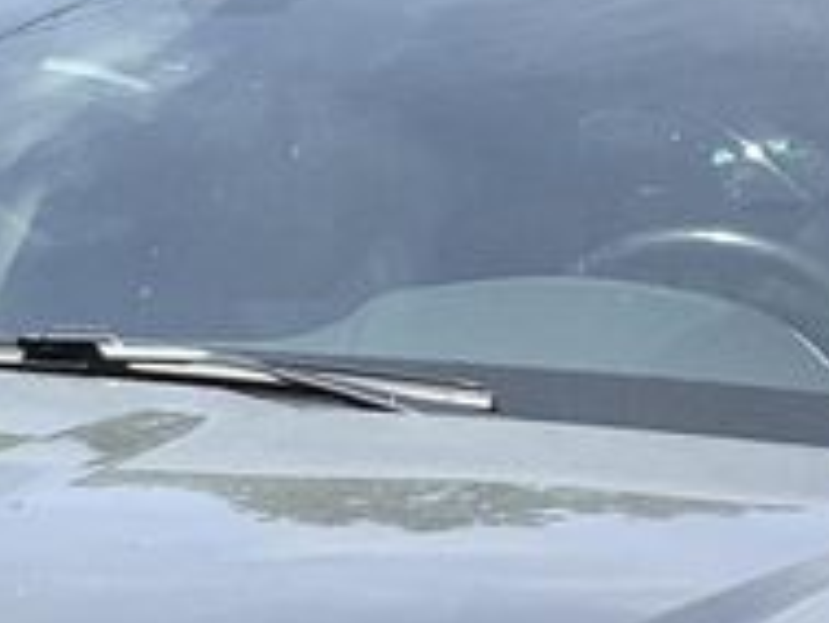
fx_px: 4721
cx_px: -53
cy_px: 1272
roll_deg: -1.5
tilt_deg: -12.9
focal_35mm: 197
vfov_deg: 7.3
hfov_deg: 9.9
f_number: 2.4
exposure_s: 1/473
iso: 25
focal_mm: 3.3
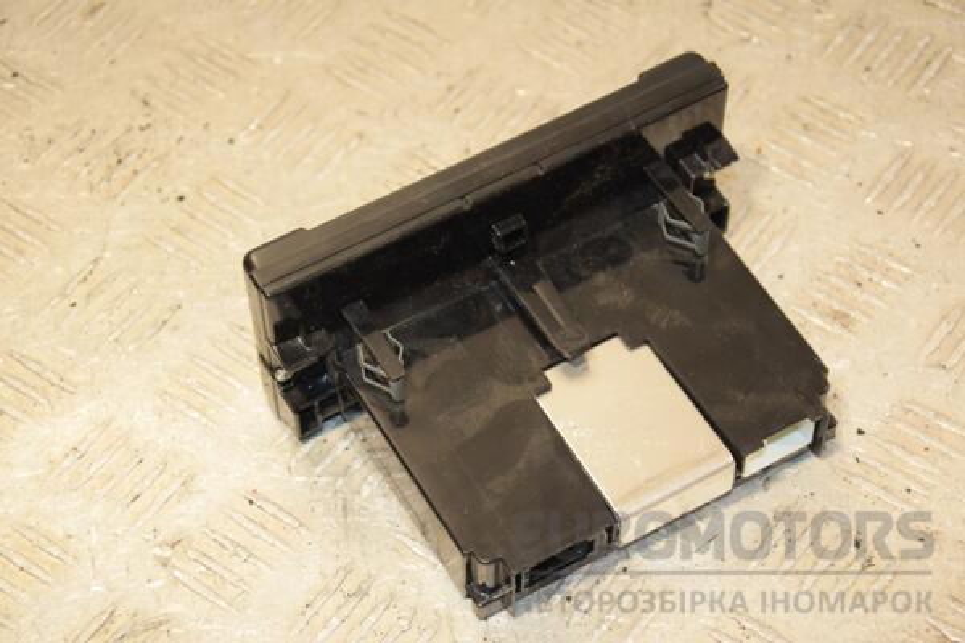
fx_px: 2493
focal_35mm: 93
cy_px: 322
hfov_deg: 21.9
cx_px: 482
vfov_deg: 14.7
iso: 800
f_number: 5.6
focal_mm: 62
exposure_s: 1/200
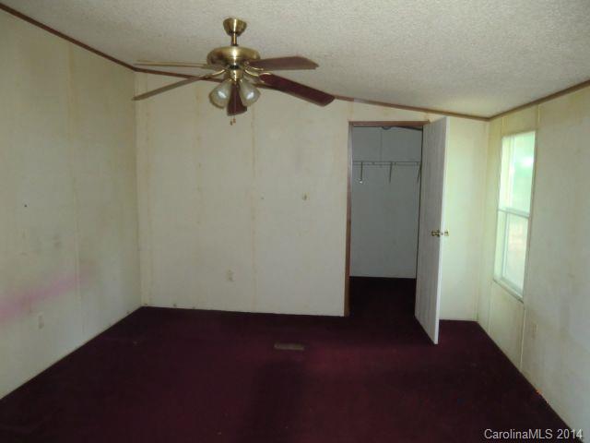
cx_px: 295
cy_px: 222
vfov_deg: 56.8
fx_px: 409
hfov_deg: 71.6
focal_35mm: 24
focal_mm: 4.3
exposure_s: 1/15
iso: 400
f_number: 3.2
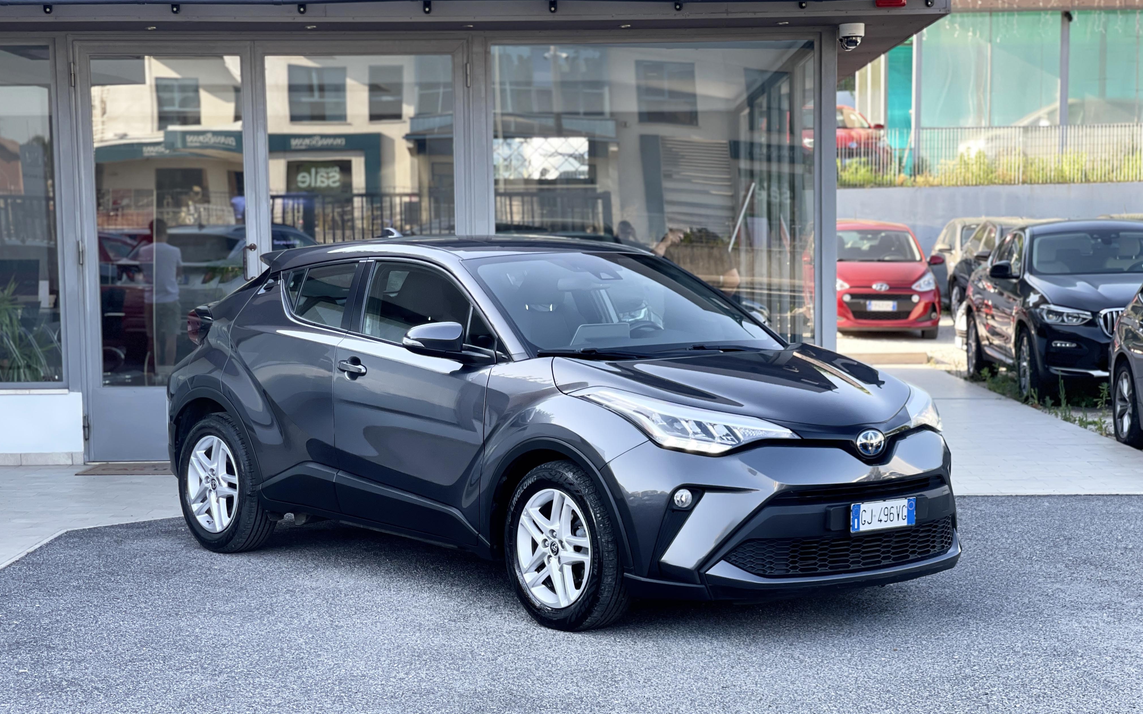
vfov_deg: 19.1
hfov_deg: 30.2
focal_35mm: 68
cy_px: 427
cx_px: 572
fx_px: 2118
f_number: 2.2
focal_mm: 7.5
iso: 32
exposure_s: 1/121
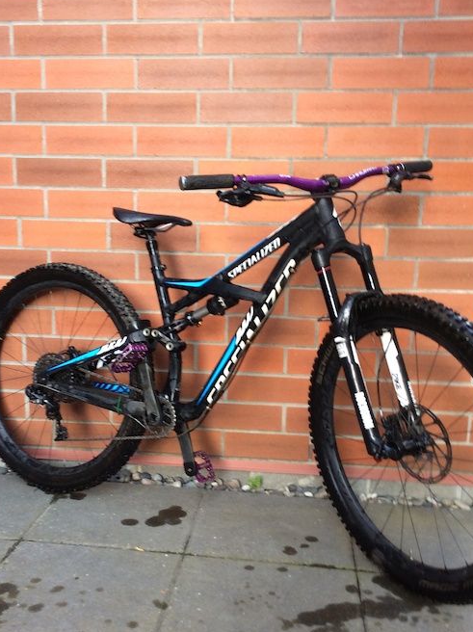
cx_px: 217
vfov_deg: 47.8
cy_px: 358
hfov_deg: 36.8
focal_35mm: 39
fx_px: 711
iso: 50
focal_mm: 3.3
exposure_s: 1/24
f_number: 2.4
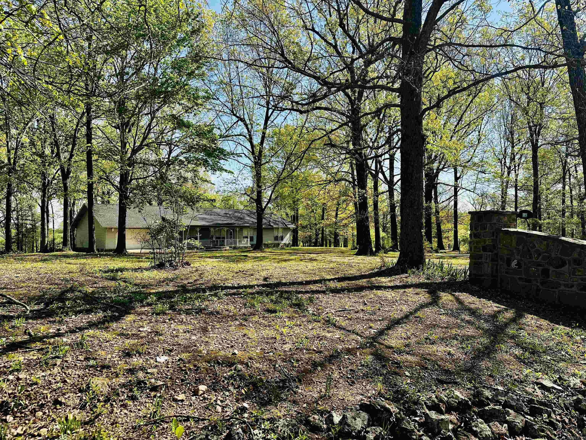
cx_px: 293
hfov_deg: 71.6
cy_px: 220
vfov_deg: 56.8
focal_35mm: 24
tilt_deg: +0.6
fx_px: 406
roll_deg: +0.3
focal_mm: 6.86
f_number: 1.78
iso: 80
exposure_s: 1/2028
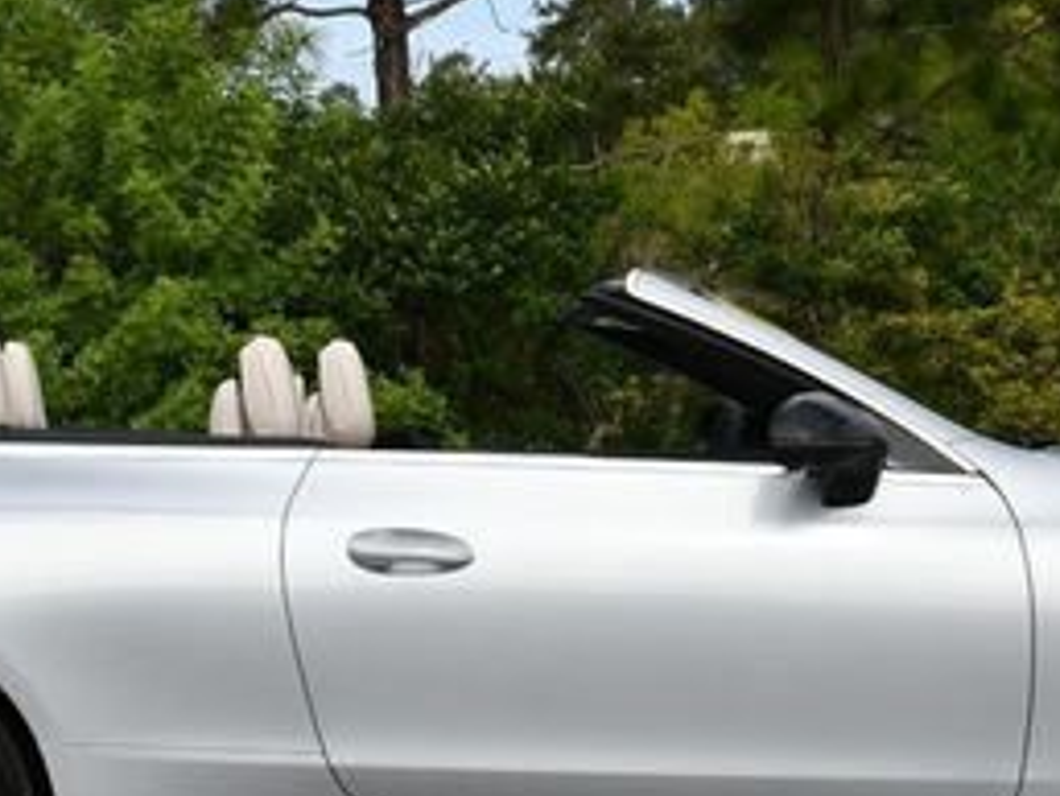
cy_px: 322
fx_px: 3523
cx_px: 557
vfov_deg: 12.9
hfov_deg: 17.1
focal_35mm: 115
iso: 100
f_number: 8
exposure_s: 1/250
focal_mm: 24
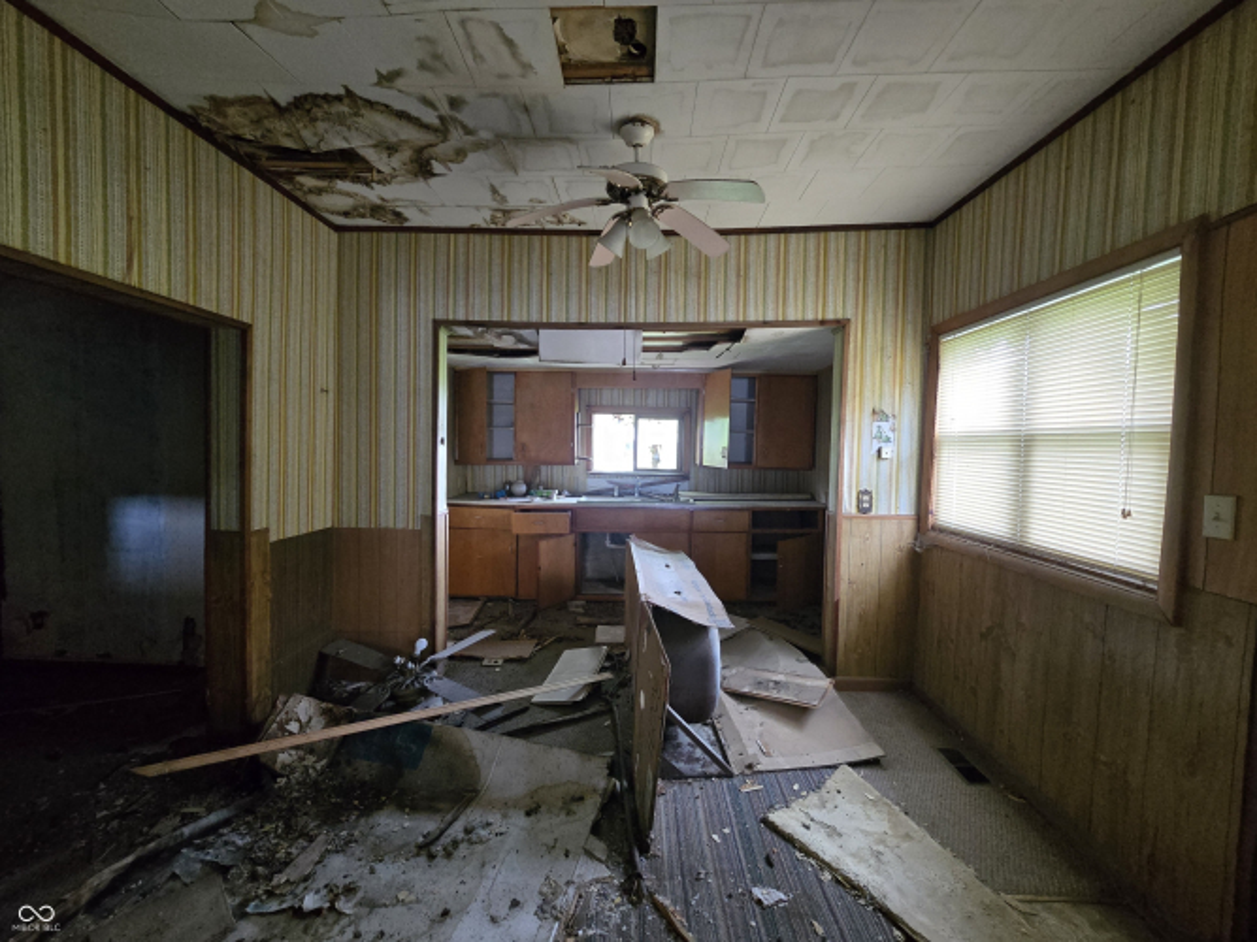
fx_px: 472
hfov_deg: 106.2
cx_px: 628
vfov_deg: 89.9
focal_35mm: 13
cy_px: 471
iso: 1000
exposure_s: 1/60
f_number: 2.2
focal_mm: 2.2
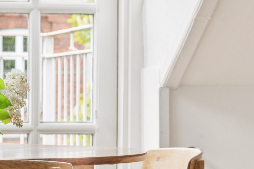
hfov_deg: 12.9
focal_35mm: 158
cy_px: 148
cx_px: 20
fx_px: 1115
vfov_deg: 8.7
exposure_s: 1/30
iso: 400
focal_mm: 46
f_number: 6.3
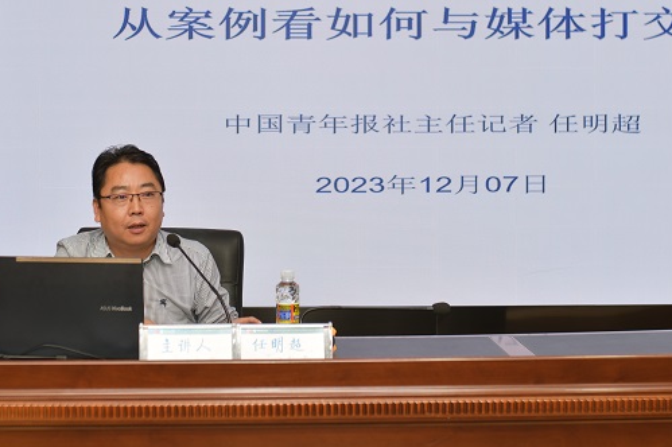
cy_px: 139
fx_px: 1375
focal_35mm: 74
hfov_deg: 27.4
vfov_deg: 18.4
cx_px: 299
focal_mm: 35
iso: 100
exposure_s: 1/125
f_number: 2.8
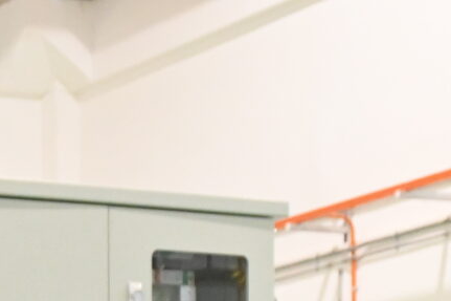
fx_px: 2454
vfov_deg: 6.5
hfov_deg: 9.6
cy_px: 862
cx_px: -537
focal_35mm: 196
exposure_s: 1/125
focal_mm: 22
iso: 2000
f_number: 5
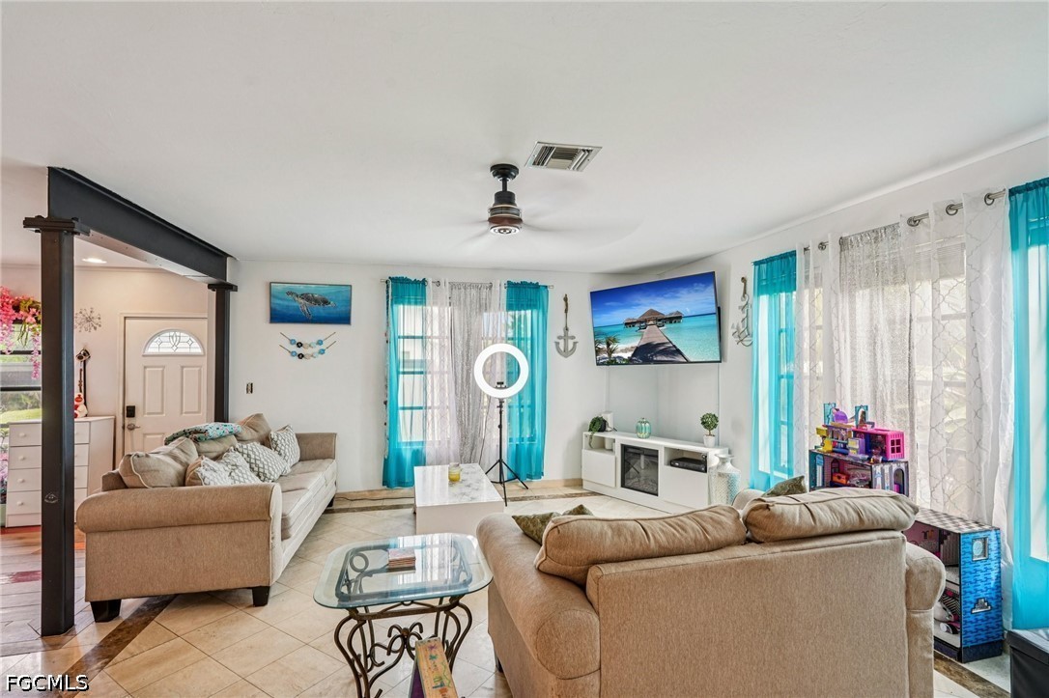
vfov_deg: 70.4
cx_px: 524
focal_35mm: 17
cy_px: 349
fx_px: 495
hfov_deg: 93.3
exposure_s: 1/25
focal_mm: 17
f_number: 8
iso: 400
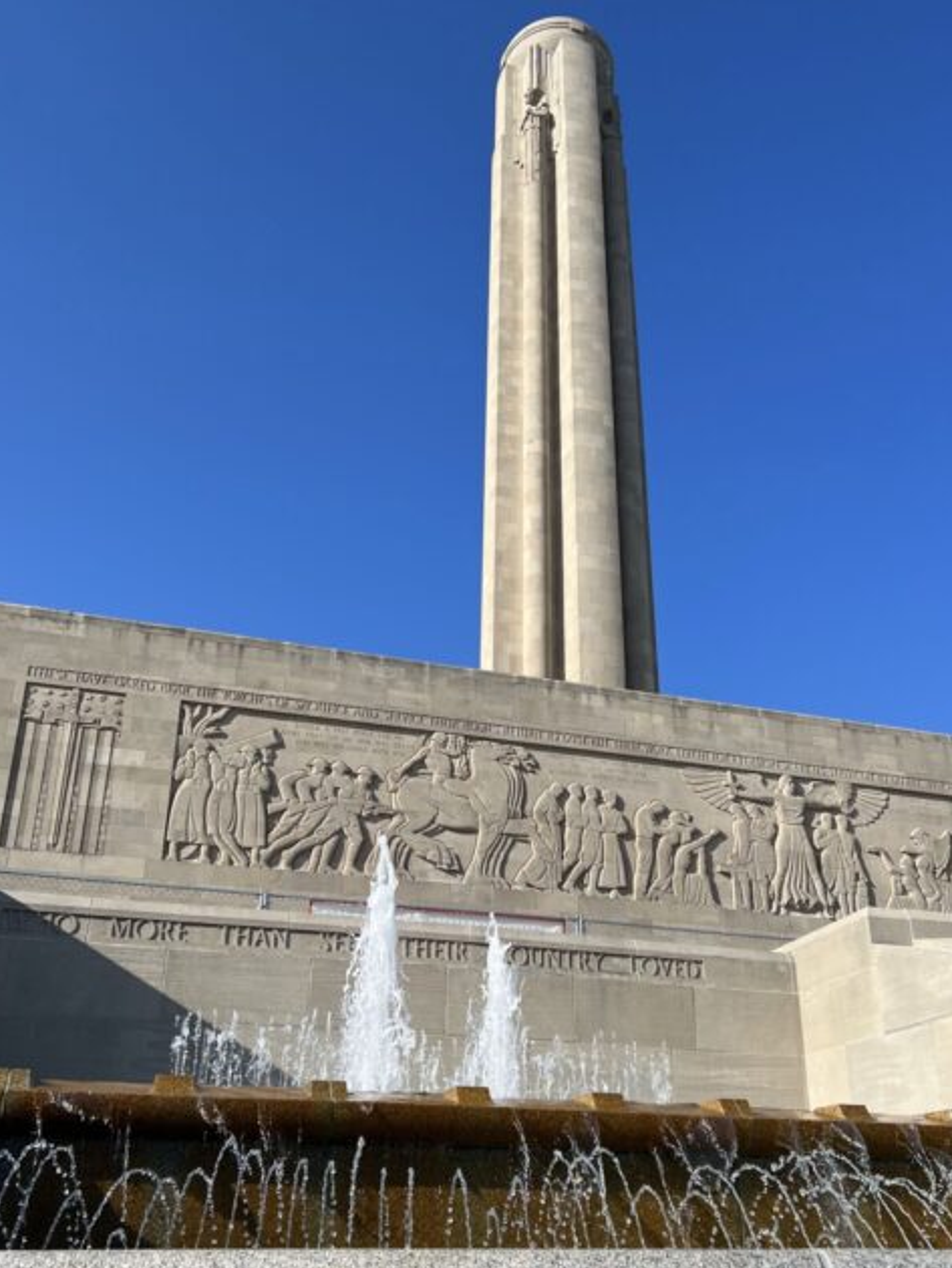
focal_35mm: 33
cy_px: 733
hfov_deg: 43.0
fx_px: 1209
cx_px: 499
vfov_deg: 55.1
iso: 50
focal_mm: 5.7
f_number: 1.5
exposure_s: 1/4444
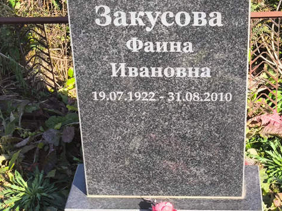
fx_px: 684
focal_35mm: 84
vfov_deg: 17.5
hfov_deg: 23.2
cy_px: 77
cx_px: 186
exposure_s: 1/421
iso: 50
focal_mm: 4.71
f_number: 1.7
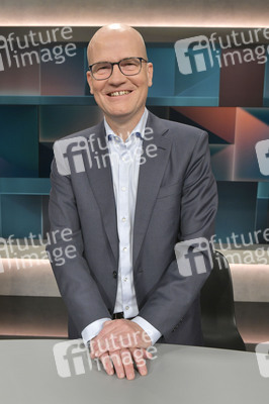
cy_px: 202
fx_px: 359
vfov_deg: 58.8
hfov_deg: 41.0
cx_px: 134
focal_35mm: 32
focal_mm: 32
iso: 2500
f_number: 6.3
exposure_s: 1/200
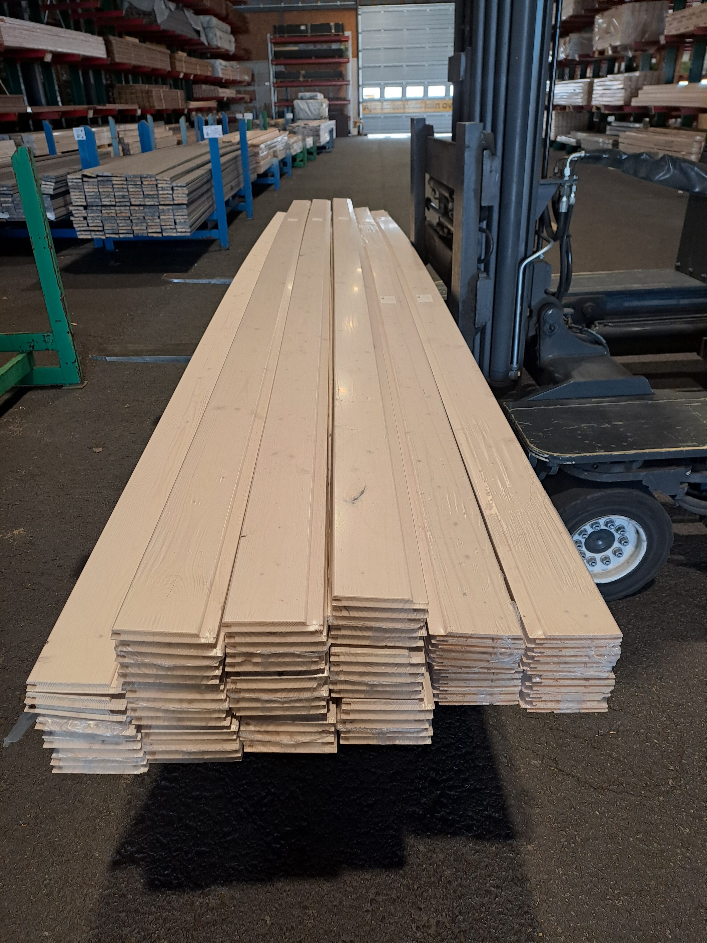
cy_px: 472
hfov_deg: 54.9
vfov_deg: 69.4
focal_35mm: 25
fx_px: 681
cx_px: 354
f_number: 1.8
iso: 80
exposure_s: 1/50
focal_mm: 4.65
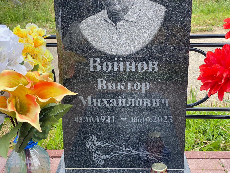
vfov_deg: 28.0
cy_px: 86
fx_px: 346
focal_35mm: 52
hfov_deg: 36.8
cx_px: 115
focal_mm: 6
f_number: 2
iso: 20
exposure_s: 1/208
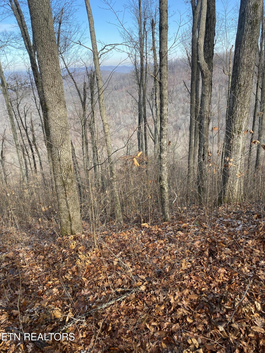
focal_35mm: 26
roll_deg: +4.2
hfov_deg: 53.1
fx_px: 265
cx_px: 132
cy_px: 176
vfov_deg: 67.3
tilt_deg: -22.6
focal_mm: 4.25
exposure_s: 1/382
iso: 32
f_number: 1.8
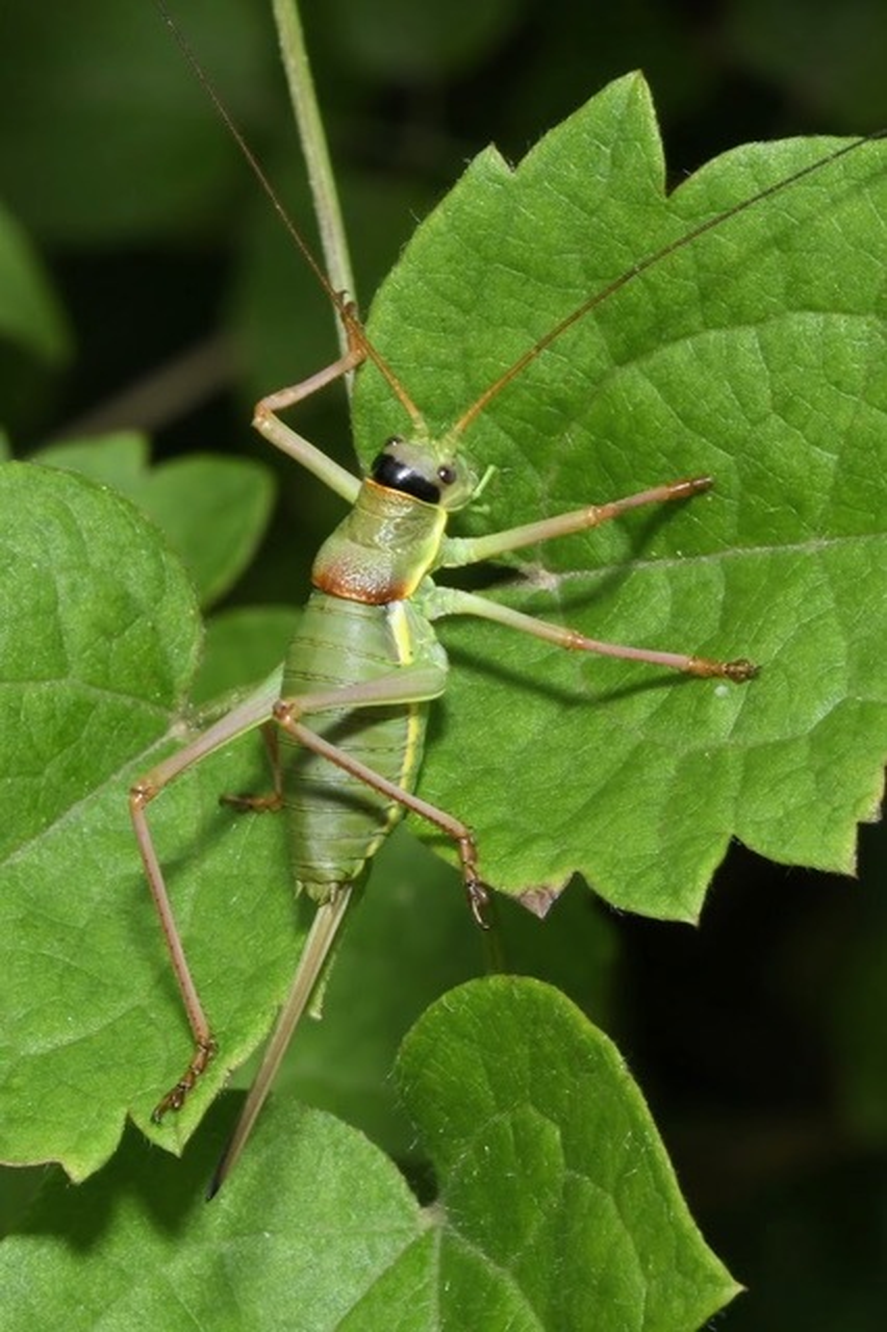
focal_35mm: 158
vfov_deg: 13.0
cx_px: 444
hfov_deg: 8.7
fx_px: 5827
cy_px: 666
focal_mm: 105
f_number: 29
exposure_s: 1/60
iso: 250
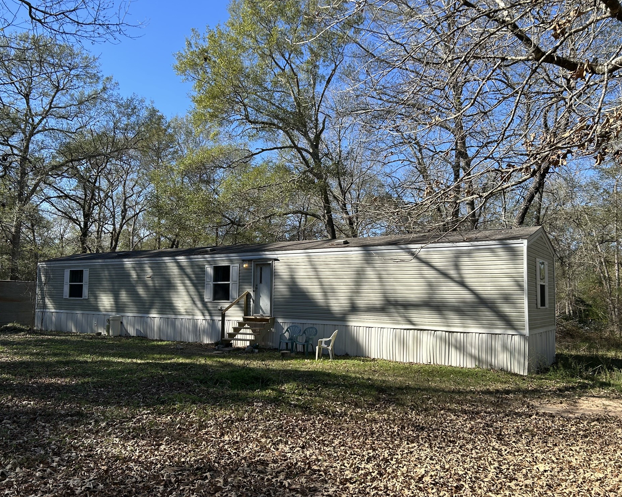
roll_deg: +0.5
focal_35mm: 28
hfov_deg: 62.2
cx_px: 303
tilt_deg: +4.7
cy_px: 250
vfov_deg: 51.5
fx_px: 515
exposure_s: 1/1838
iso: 50
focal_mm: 5.7
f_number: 1.5
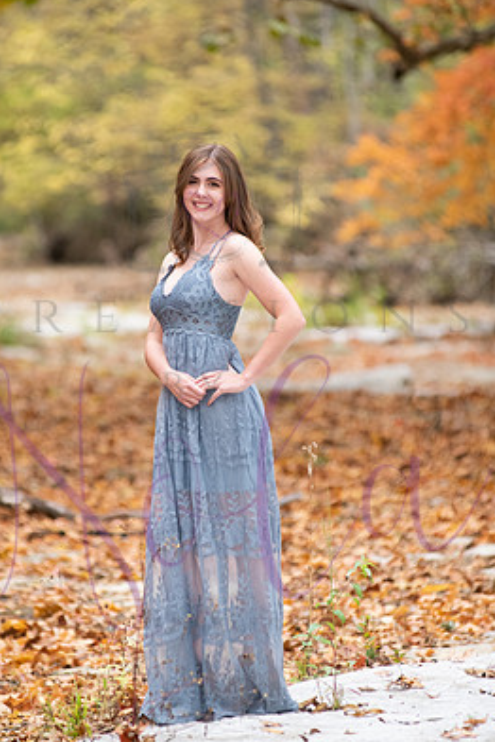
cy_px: 383
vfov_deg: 9.0
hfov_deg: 6.0
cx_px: 219
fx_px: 4723
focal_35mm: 229
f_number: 4
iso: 1250
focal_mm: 200
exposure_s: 1/640
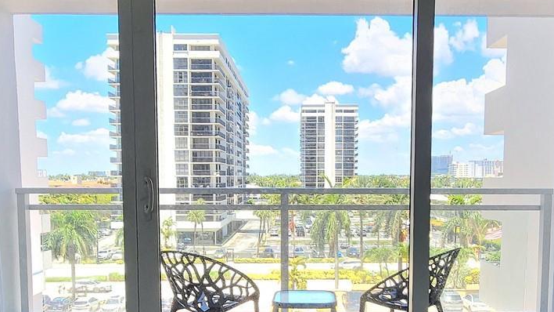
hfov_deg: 61.0
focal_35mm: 32
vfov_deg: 35.9
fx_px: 470
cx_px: 297
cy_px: 232
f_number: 2.2
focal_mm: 2.2
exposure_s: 1/161
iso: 50
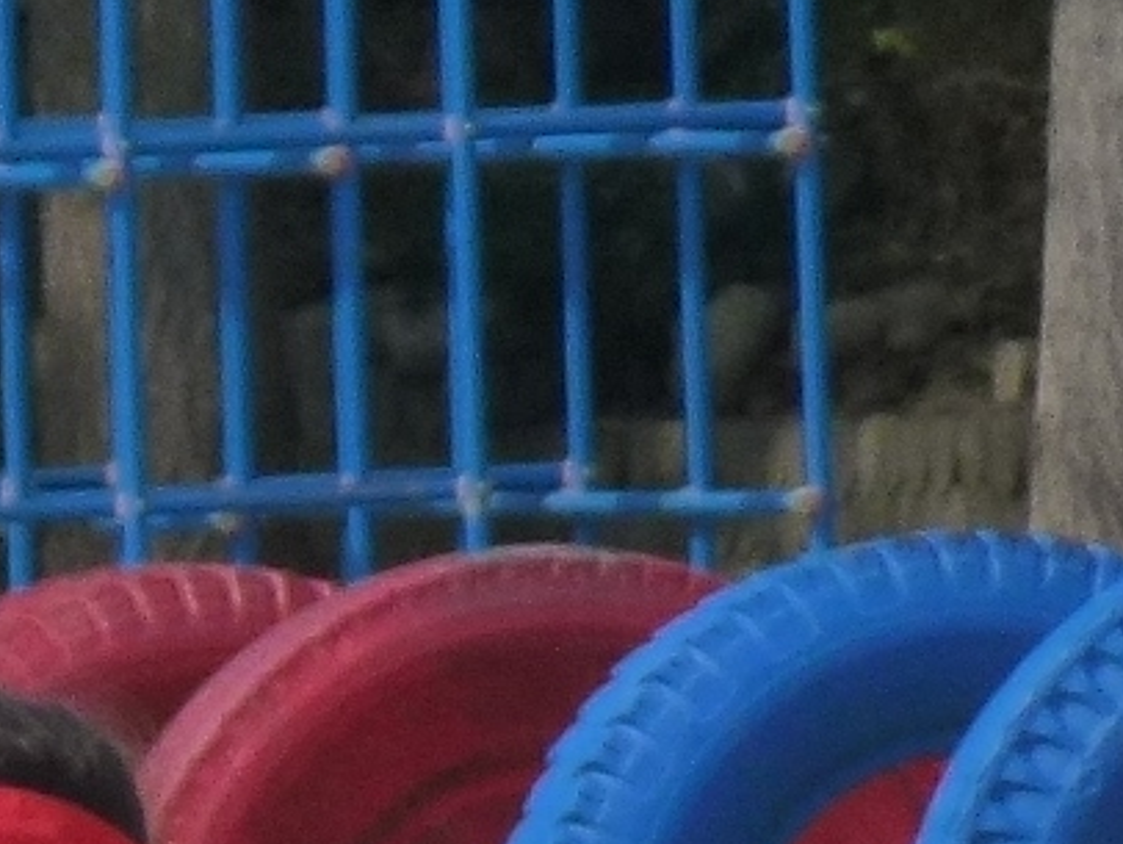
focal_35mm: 2419
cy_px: 1373
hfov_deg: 0.8
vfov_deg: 0.6
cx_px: -462
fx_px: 78523
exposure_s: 1/800
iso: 160
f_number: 5.9
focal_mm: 68.8
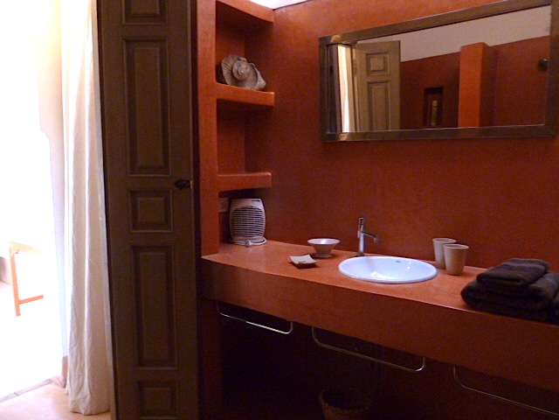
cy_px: 210
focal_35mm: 25
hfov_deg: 69.4
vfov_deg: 54.9
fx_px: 404
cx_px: 280
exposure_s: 1/4
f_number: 3.3
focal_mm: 4.1
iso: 400
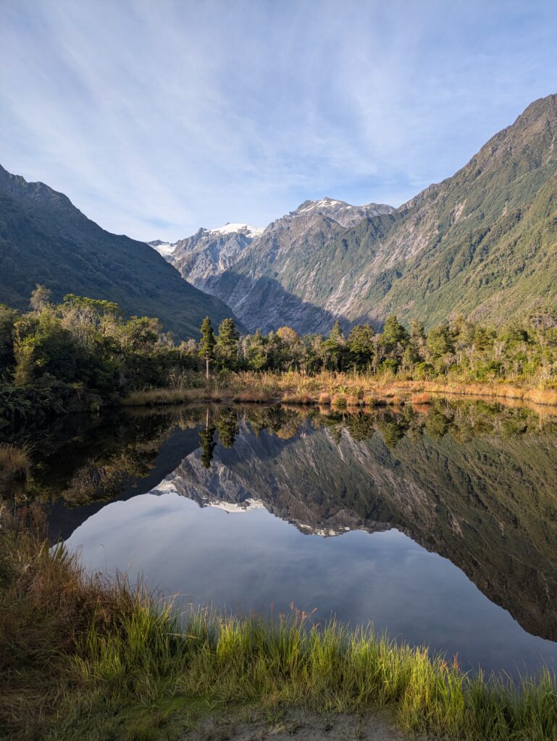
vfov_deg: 69.4
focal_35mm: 25
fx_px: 536
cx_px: 278
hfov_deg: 54.9
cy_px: 370
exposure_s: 1/836
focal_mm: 5.43
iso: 45
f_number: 1.89
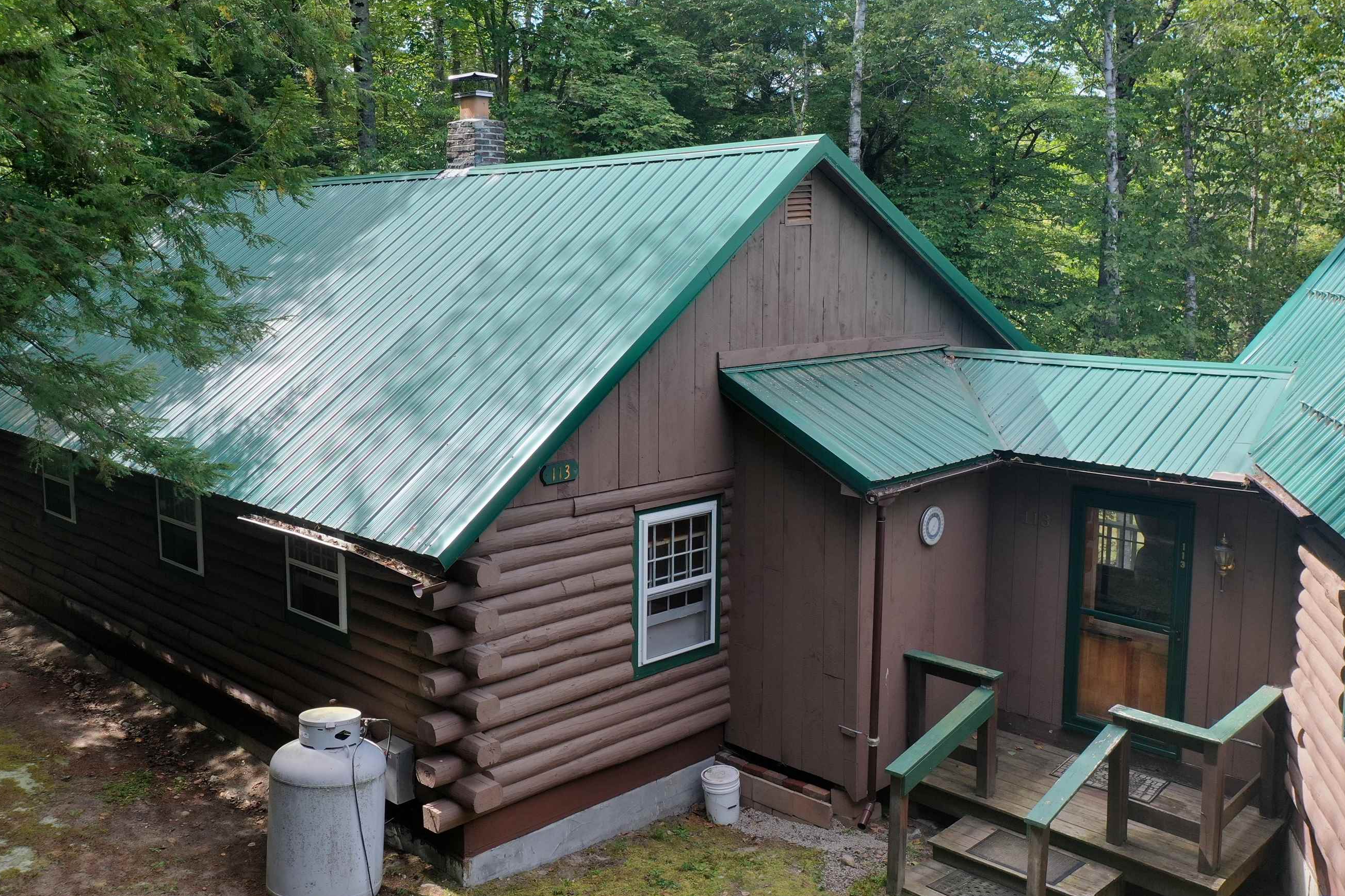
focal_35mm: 33
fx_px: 1233
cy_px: 400
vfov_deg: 39.9
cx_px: 623
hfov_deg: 57.2
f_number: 4.5
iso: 100
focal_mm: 10.26
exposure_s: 1/160
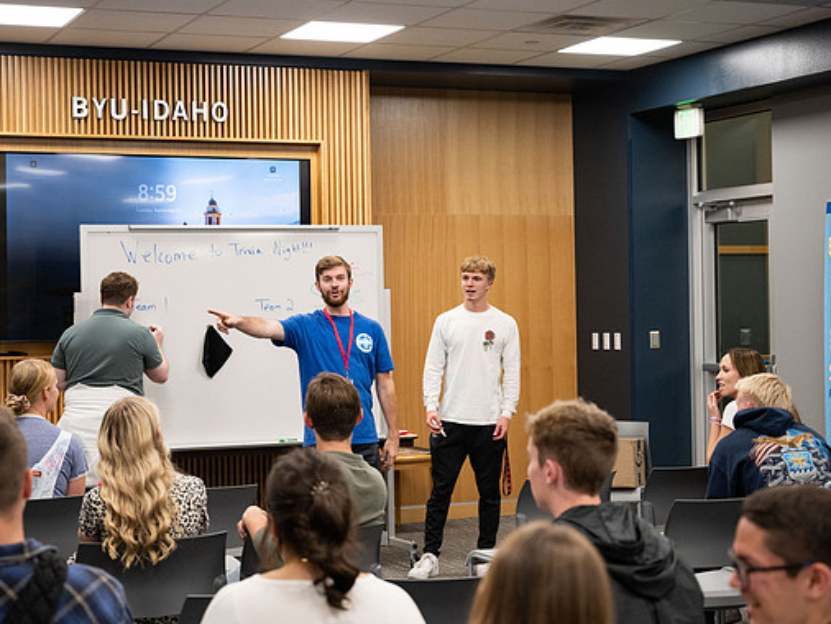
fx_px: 1561
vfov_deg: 22.6
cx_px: 381
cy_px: 314
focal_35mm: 65
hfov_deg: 29.8
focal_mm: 59
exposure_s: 1/250
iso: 1600
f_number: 4
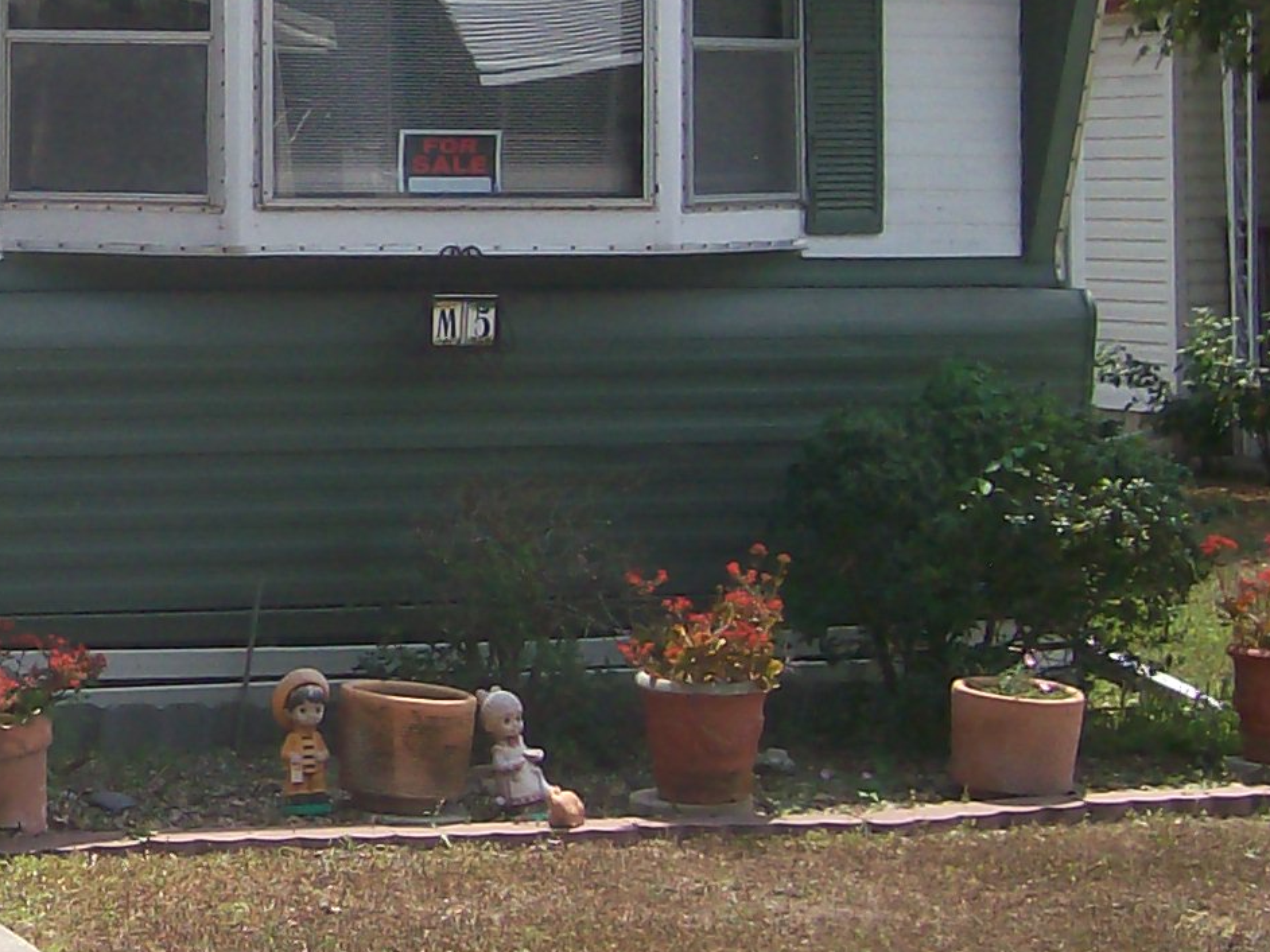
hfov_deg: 16.7
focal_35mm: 114
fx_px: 4182
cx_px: -179
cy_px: 160
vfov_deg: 12.9
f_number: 7.2
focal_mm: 5.8
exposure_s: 1/1032
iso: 80
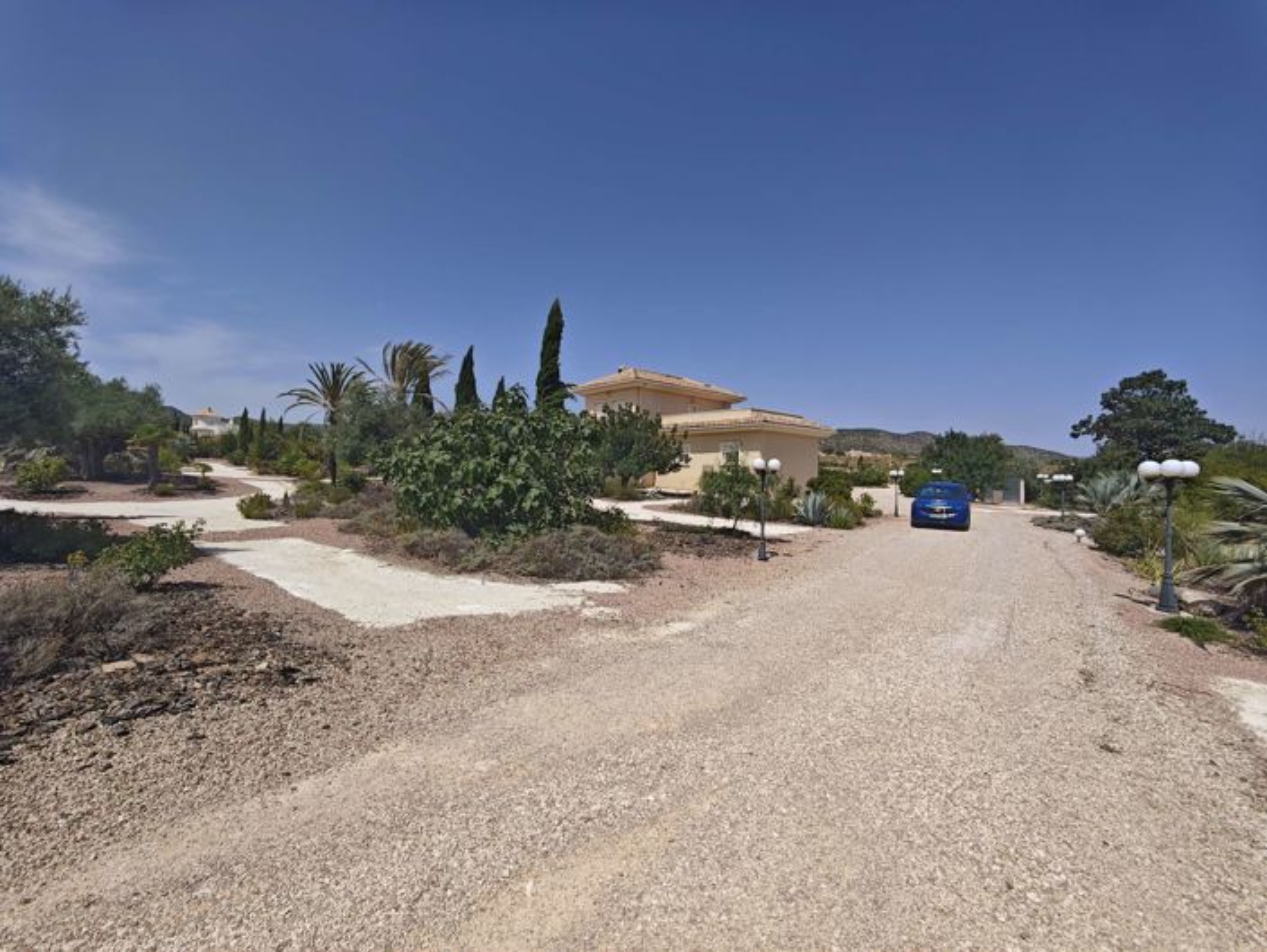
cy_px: 476
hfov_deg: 102.0
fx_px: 513
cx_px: 634
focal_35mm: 14
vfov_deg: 85.8
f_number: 2.2
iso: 50
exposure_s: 1/847
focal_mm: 2.16
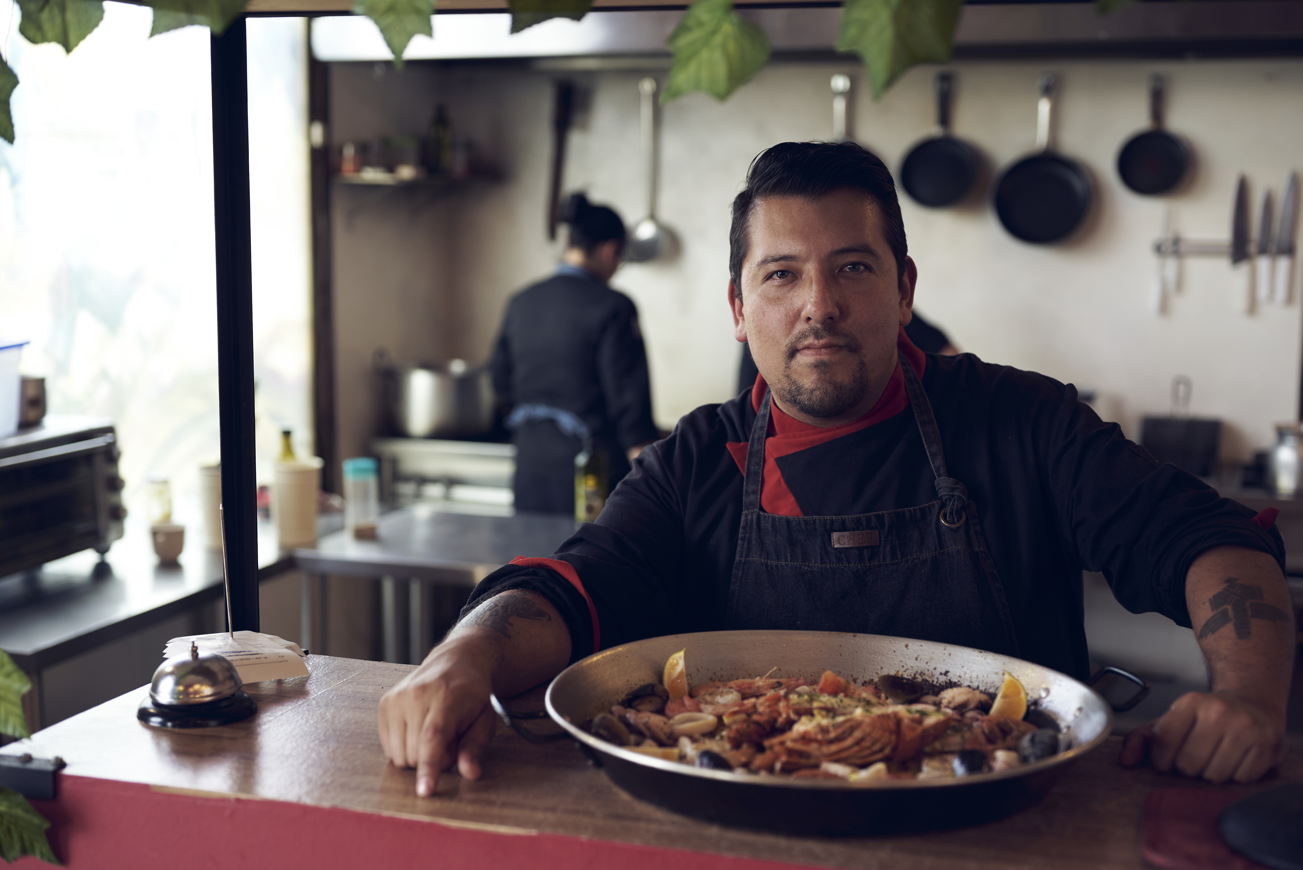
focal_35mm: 50
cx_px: 652
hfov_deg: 39.6
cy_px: 435
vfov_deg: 27.0
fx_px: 1810
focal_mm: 50
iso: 640
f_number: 2.8
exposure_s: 1/125
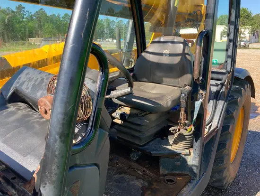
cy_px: 98
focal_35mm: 28
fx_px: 210
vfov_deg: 49.8
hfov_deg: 63.4
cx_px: 130
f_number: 1.8
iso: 20
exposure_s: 1/307
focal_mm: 3.99
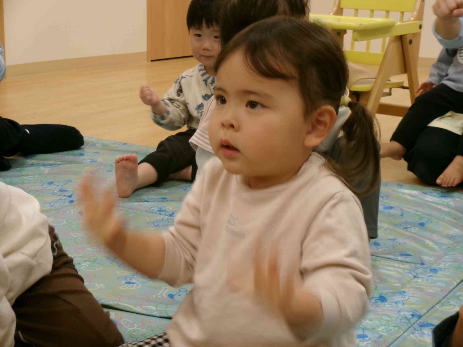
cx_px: 232
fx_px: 1043
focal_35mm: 78
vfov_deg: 18.9
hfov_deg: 25.0
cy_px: 174
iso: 117
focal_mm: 14
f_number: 5.4
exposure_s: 1/34
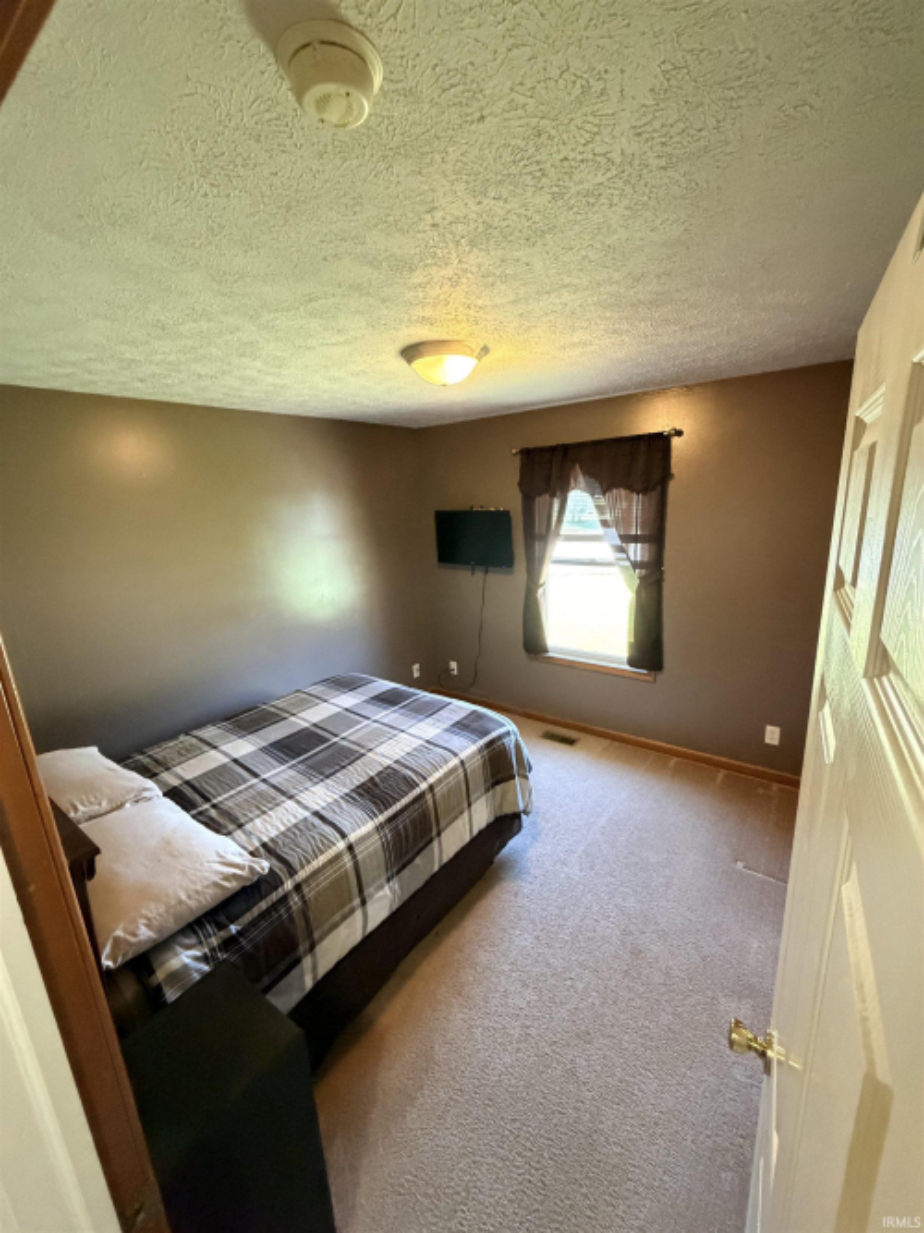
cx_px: 462
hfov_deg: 85.7
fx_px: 498
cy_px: 616
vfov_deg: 102.1
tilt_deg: -14.5
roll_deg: +2.3
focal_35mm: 14
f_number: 2.2
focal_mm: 2.22
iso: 1000
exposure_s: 1/60
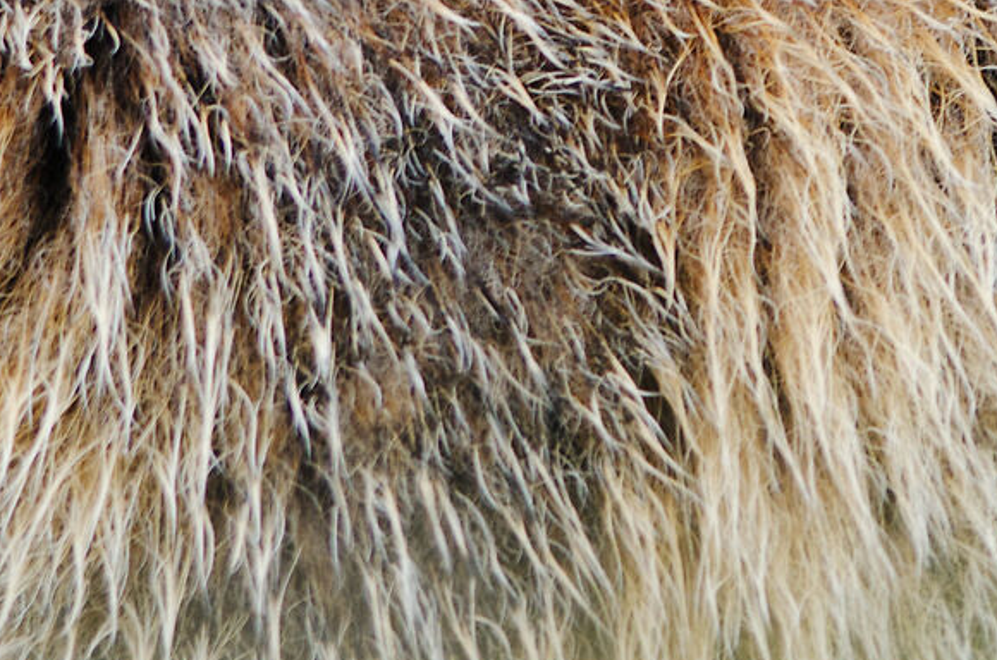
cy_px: -258
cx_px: 469
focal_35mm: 1861
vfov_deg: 0.7
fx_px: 51426
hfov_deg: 1.1
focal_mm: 300
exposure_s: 1/500
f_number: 4
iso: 200
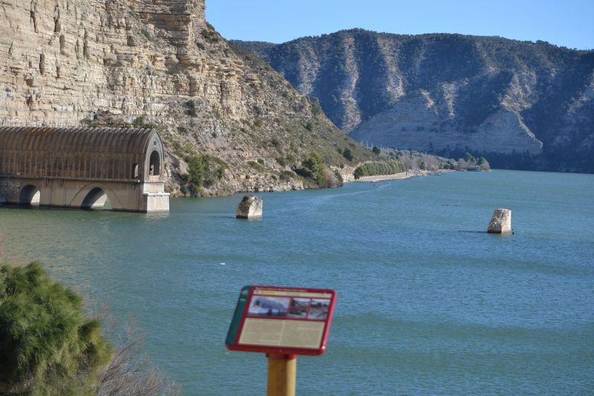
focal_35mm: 82
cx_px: 297
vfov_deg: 16.5
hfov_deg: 24.6
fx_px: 1361
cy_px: 198
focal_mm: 55
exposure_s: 1/500
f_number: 5.6
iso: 100
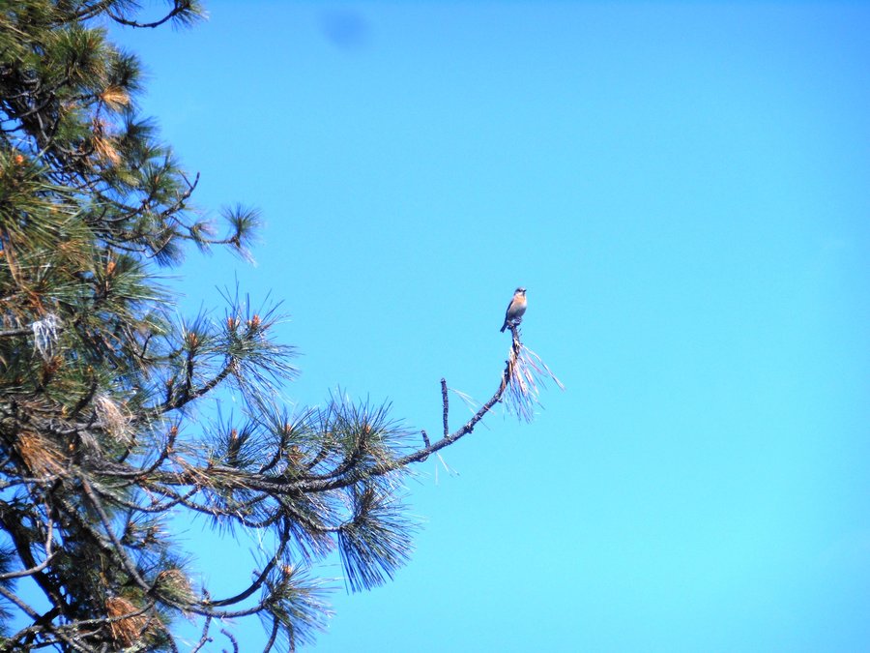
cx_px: 435
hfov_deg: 7.9
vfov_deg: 5.9
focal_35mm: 250
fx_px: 6283
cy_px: 326
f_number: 5.8
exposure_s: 1/320
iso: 80
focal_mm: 45
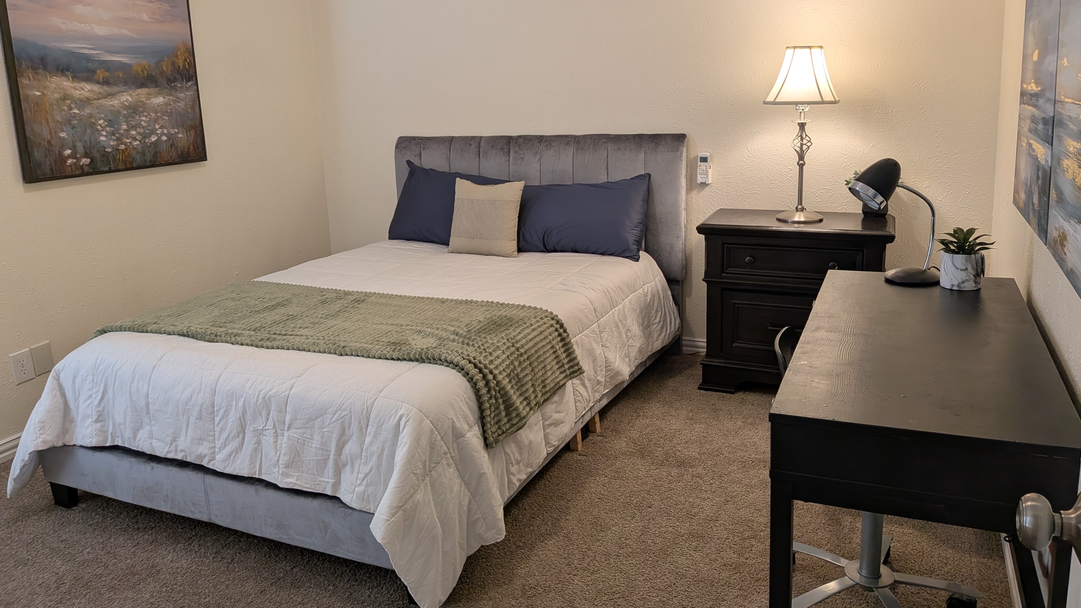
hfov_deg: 69.9
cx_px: 539
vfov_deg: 42.7
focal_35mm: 27
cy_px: 242
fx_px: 774
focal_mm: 4.53
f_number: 1.7
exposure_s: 1/30
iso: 27
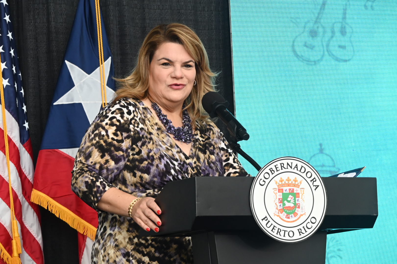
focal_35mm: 156
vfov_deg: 8.8
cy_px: 132
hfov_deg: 13.2
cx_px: 198
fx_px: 1720
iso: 2000
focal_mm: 104
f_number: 7.1
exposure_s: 1/400
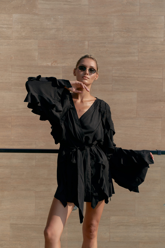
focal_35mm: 68
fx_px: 467
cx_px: 82
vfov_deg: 29.7
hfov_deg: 20.0
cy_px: 124
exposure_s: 1/1600
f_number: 5
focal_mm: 68
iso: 160
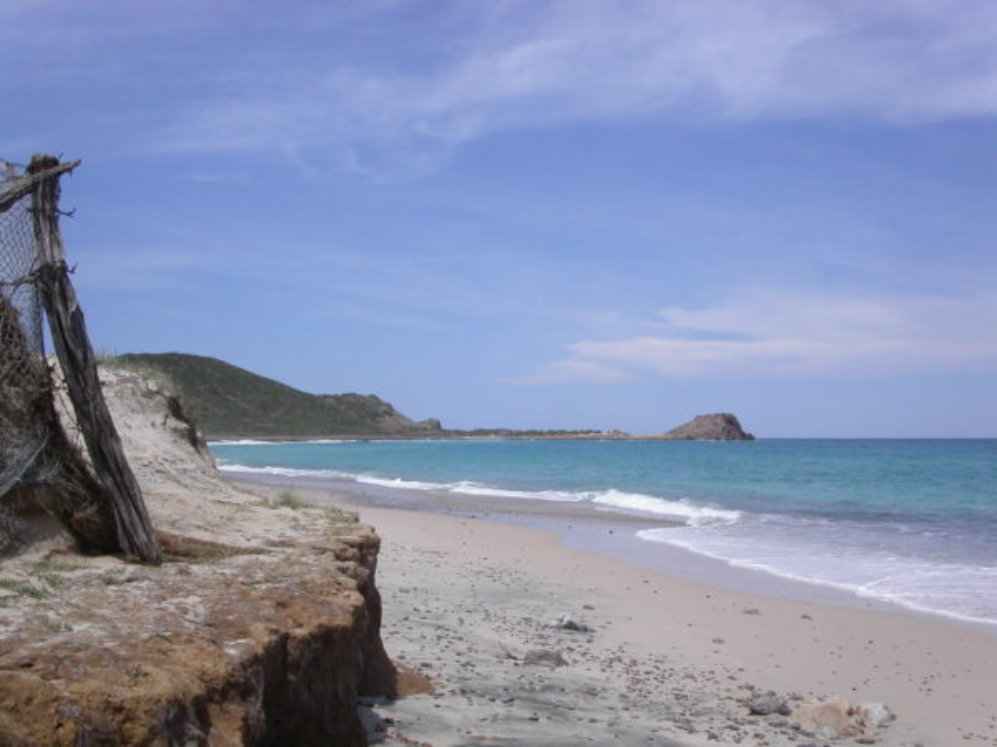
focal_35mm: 38
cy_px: 374
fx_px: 1094
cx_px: 498
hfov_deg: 49.0
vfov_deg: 37.7
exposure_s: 1/750
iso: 100
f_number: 8
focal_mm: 7.8
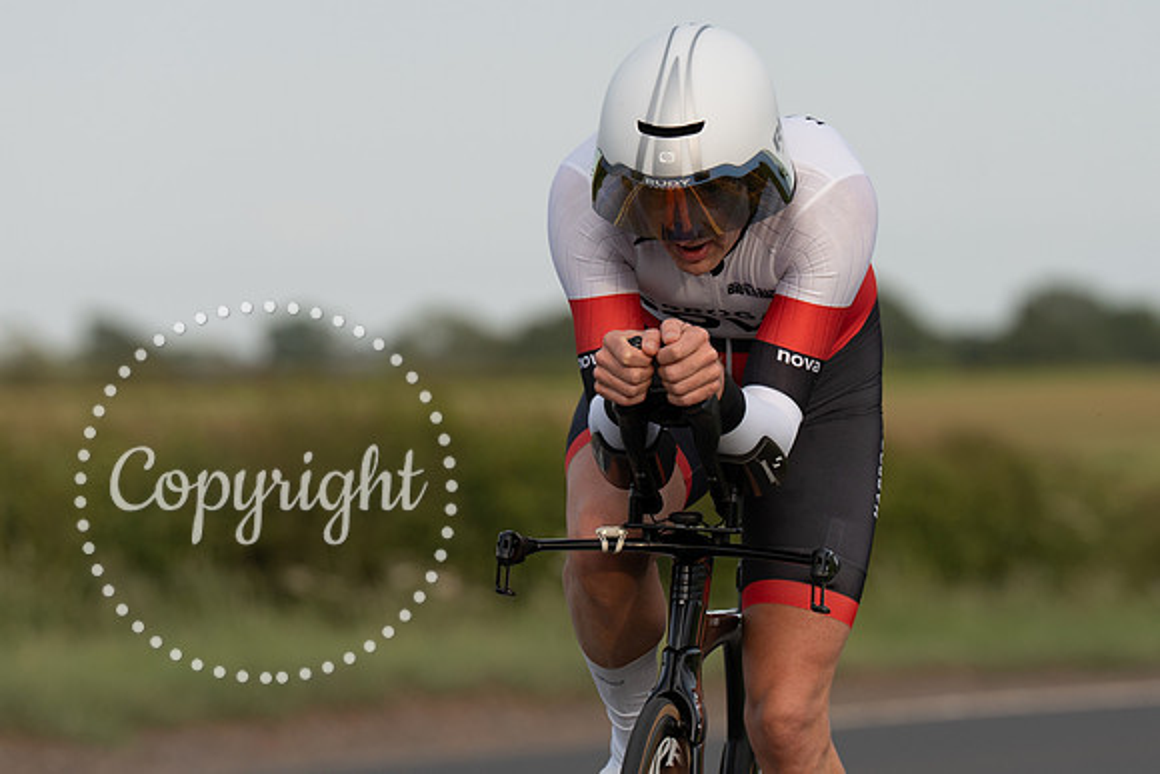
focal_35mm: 330
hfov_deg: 6.2
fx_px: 10647
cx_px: 708
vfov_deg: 4.2
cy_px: 354
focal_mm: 185
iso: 200
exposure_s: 1/1000
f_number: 4
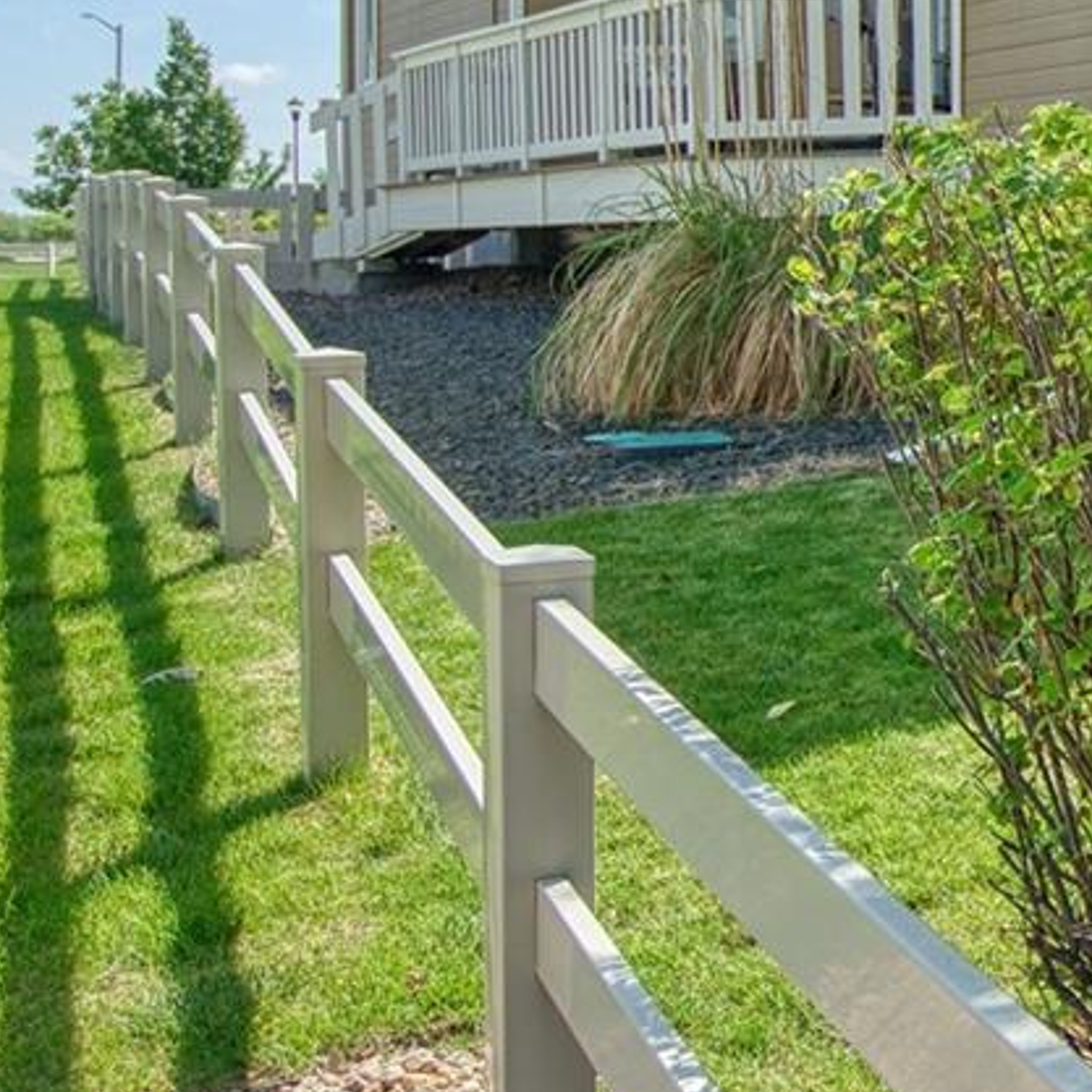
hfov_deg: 22.0
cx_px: 1726
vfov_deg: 27.3
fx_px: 2213
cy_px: 264
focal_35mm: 62
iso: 500
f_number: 4
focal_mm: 19
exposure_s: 1/1000
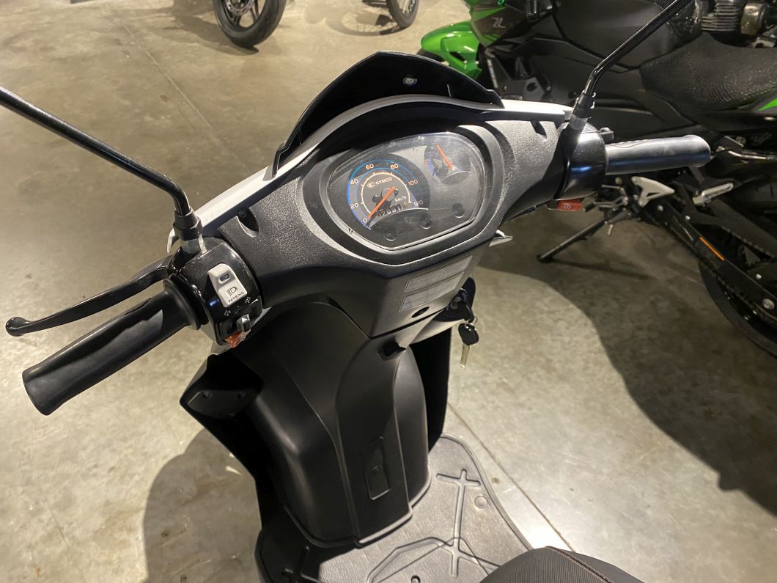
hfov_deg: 67.3
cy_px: 292
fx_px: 584
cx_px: 388
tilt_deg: -41.0
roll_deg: -1.1
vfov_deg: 53.1
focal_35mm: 26
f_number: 1.8
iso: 320
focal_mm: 4.25
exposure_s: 1/50
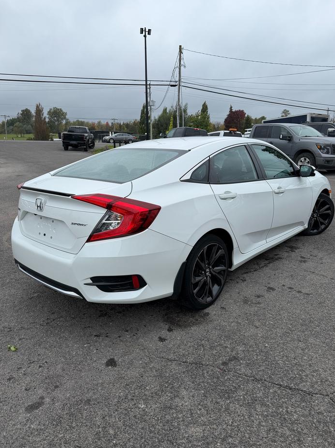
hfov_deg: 54.8
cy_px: 224
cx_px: 174
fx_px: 323
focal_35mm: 25
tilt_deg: -13.1
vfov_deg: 69.4
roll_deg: +1.8
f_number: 1.78
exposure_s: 1/1585
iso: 80
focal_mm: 6.76
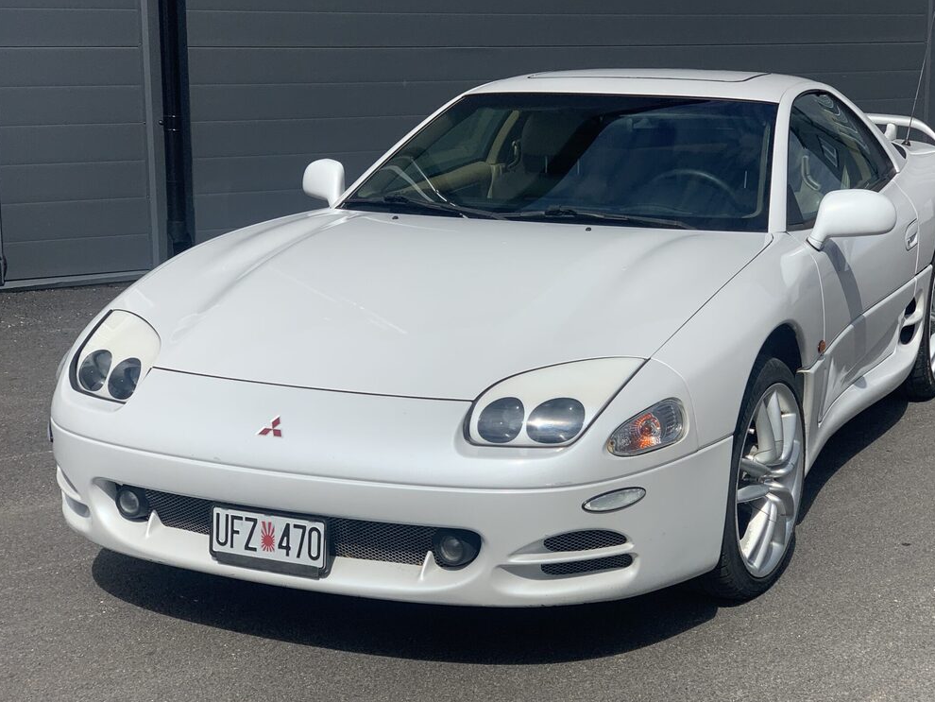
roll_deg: -0.5
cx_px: 516
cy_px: 349
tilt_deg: -10.7
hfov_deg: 30.7
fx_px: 1702
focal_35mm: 63
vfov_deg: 23.3
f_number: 2.4
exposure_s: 1/3195
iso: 16
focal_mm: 6
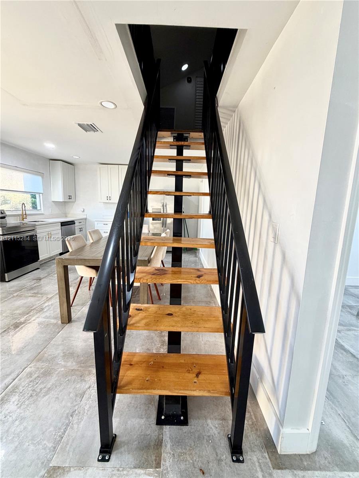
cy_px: 239
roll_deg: -1.8
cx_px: 180
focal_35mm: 14
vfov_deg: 102.1
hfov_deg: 85.7
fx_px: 194
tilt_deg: -9.6
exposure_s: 1/60
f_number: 2.2
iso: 200
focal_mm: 2.22
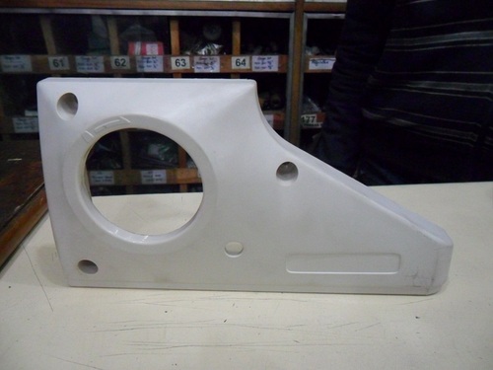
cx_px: 246
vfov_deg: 51.4
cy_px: 185
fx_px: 385
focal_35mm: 27
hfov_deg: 65.3
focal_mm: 4.9
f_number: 3.5
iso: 400
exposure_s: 1/30
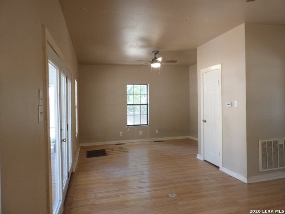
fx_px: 198
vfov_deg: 56.8
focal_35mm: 24
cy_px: 107
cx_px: 142
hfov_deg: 71.6
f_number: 3.2
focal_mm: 4.3
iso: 187
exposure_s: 1/33
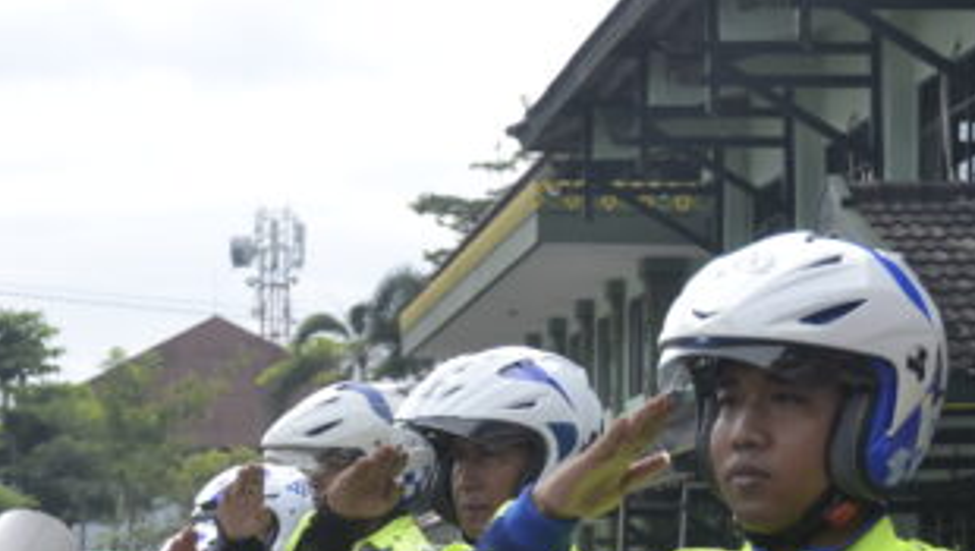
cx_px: 494
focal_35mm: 120
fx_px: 3113
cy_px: 641
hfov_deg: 17.8
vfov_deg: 10.0
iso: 100
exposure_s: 1/320
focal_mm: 31
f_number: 5
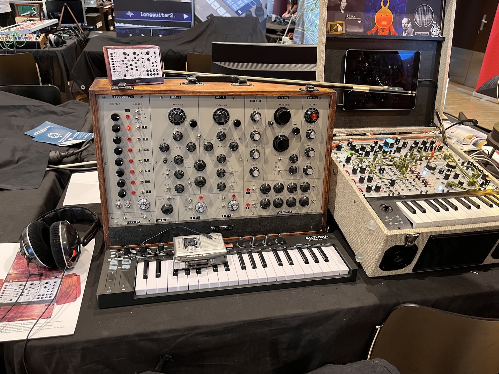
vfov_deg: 53.1
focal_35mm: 26
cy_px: 187
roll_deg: -2.3
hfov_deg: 67.3
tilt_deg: -27.4
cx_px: 250
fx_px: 375
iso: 200
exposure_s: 1/50
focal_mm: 5.1
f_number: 1.6
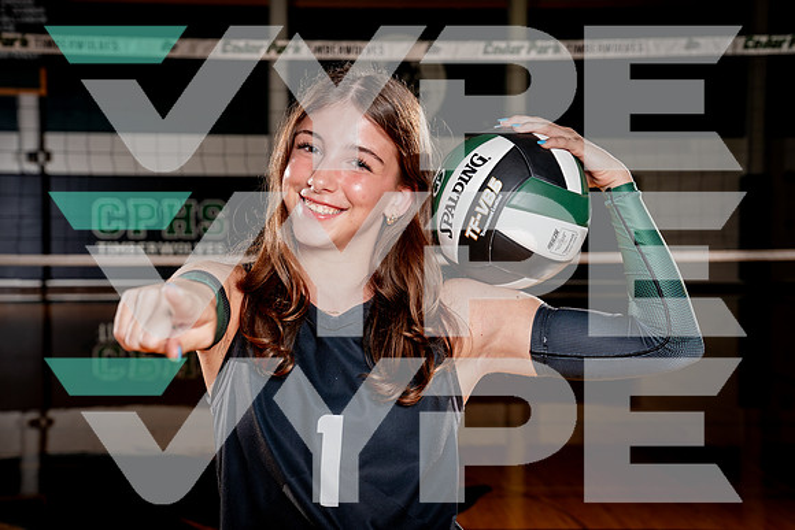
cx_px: 396
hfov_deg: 32.0
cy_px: 259
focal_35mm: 63
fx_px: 1386
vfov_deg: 21.7
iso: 100
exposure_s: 1/250
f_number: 5.6
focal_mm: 59
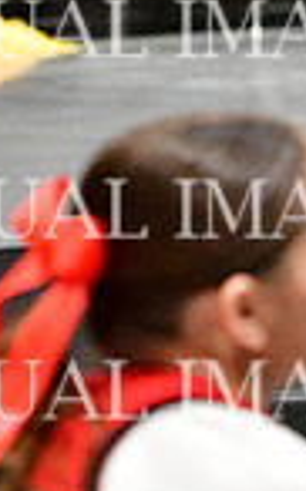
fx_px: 9720
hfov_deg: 1.8
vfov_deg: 2.9
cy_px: -424
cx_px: 439
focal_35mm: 727
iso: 5000
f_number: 4
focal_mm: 120
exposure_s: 1/400
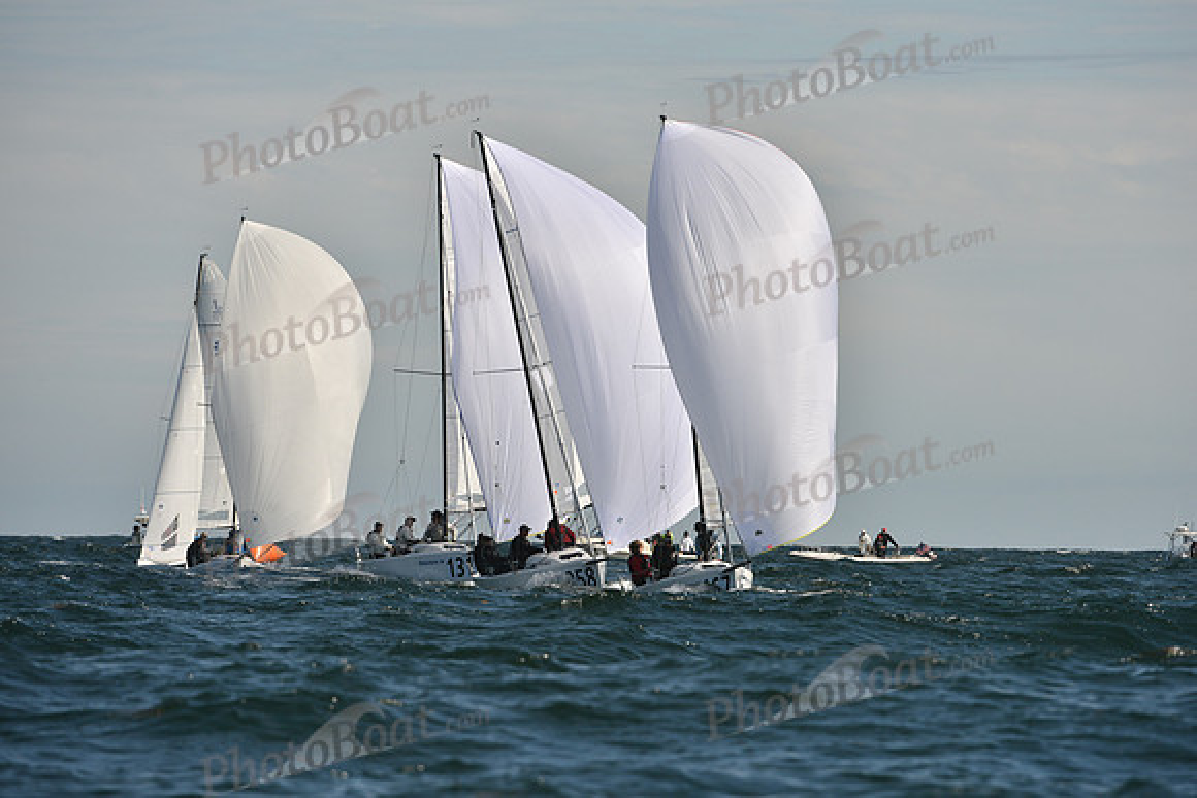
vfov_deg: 3.4
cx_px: 598
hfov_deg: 5.2
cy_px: 399
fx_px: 13302
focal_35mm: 400
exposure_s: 1/1250
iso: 250
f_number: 8
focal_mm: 400
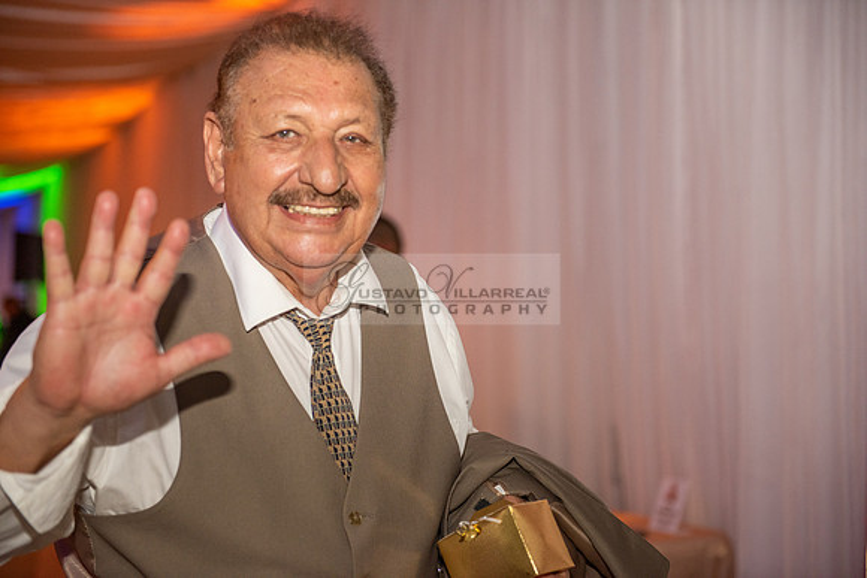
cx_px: 434
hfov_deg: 28.8
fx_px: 1686
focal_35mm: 70
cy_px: 289
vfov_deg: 19.5
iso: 1000
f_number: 2.8
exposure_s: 1/160
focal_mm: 70
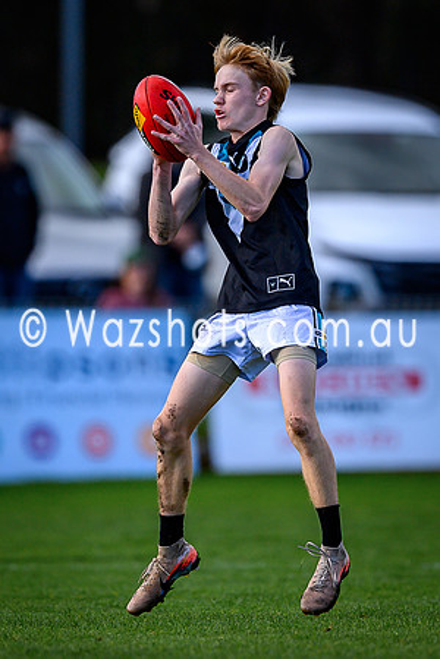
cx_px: 271
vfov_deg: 1.8
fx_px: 20836
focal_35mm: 1137
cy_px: 239
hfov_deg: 1.2
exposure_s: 1/1600
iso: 360
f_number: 4
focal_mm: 500
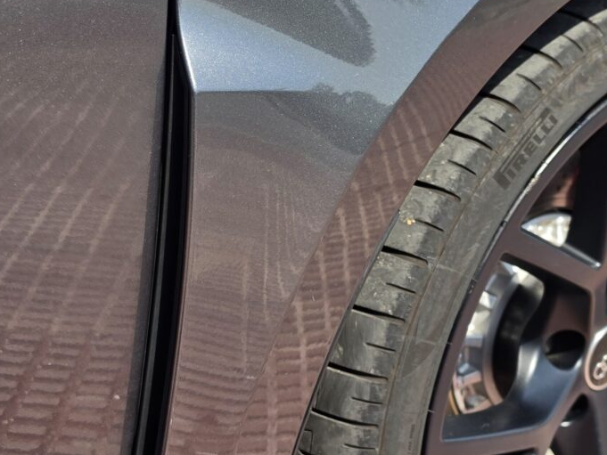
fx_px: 947
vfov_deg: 27.0
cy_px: 251
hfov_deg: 35.5
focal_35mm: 54
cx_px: 332
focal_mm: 6.5
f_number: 1.4
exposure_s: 1/3971
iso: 64
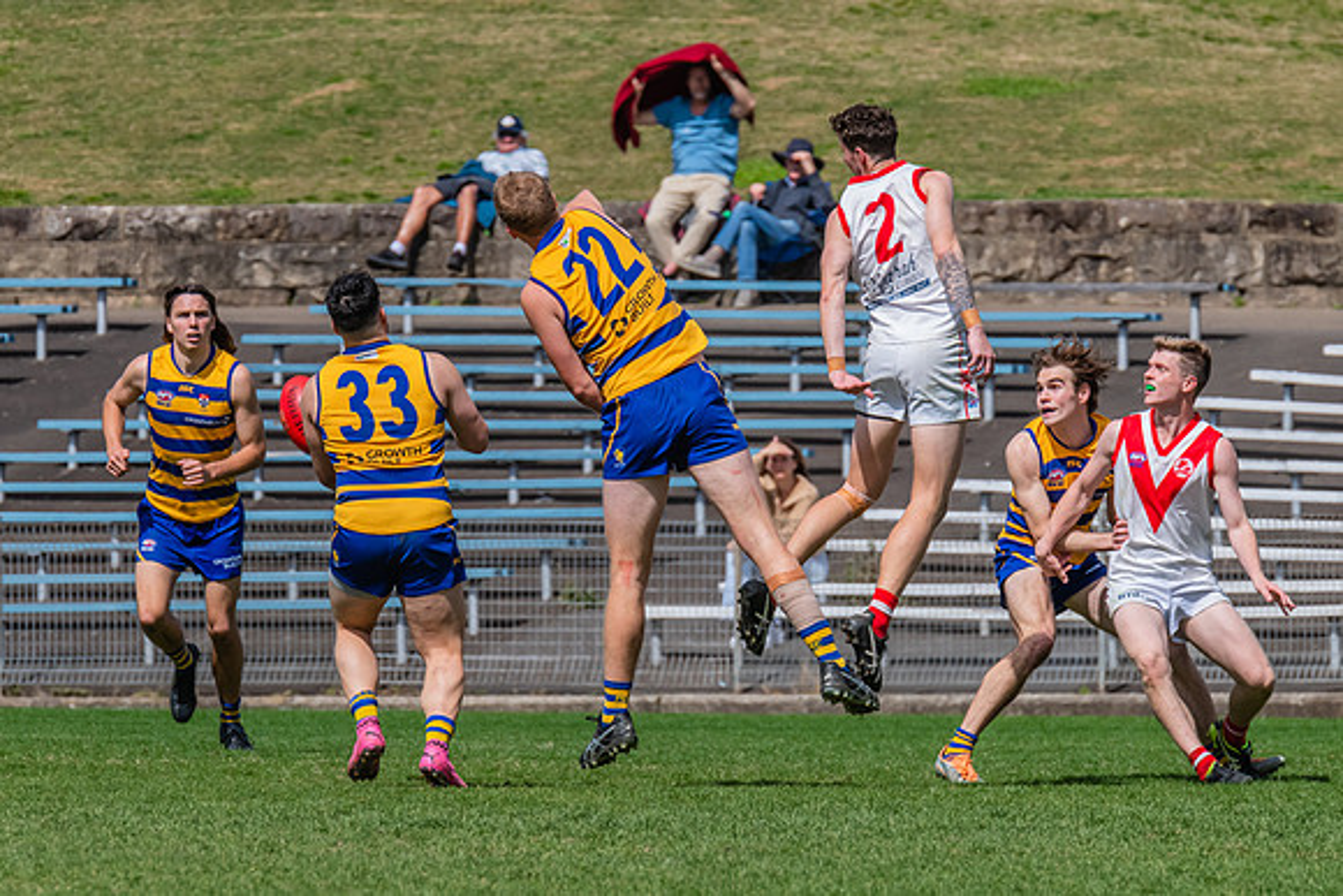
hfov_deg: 3.9
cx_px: 727
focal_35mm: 534
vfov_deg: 2.6
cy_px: 391
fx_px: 19923
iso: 800
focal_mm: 420
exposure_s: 1/1600
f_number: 10
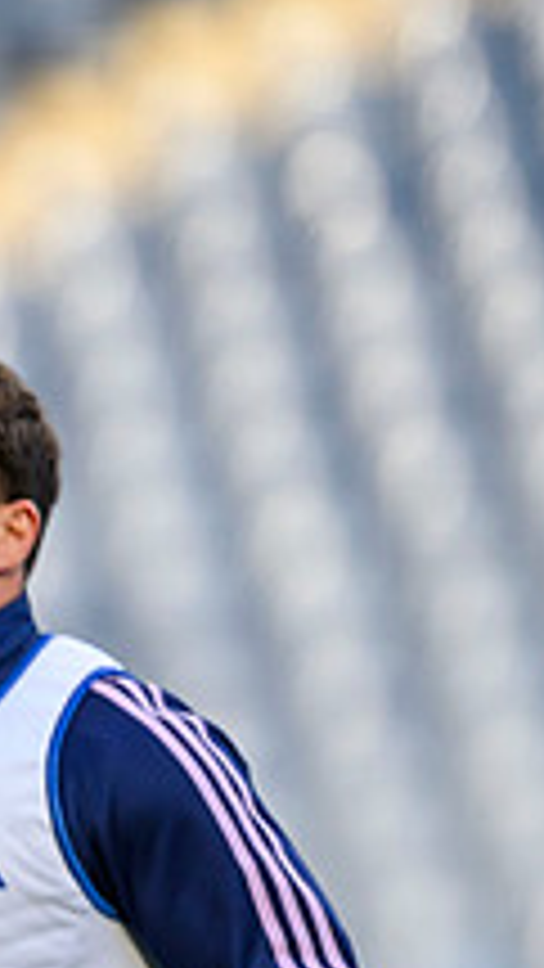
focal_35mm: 1585
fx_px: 40630
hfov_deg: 0.8
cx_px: -951
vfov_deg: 1.4
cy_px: 829
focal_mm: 400
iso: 1000
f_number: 3.2
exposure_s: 1/2500
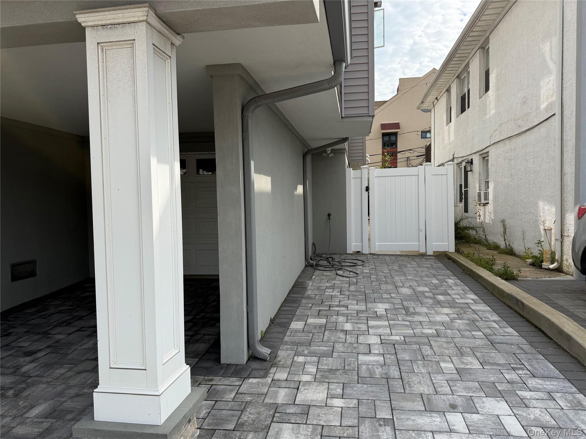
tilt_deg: -2.0
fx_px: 406
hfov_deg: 71.6
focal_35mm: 24
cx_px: 293
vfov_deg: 56.8
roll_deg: +1.5
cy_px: 220
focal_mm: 6.76
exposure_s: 1/4975
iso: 100
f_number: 1.78
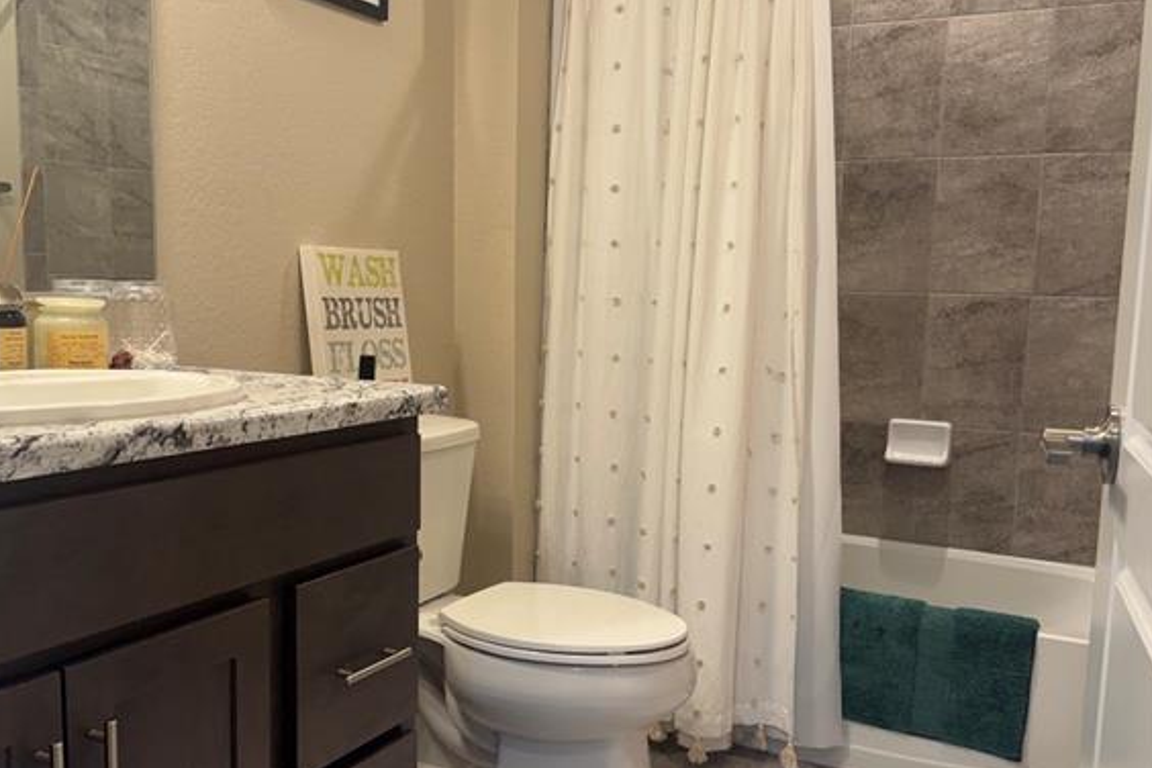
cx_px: 572
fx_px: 1088
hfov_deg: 55.8
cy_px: 419
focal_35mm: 34
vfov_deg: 38.9
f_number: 1.78
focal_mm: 6.76
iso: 125
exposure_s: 1/120
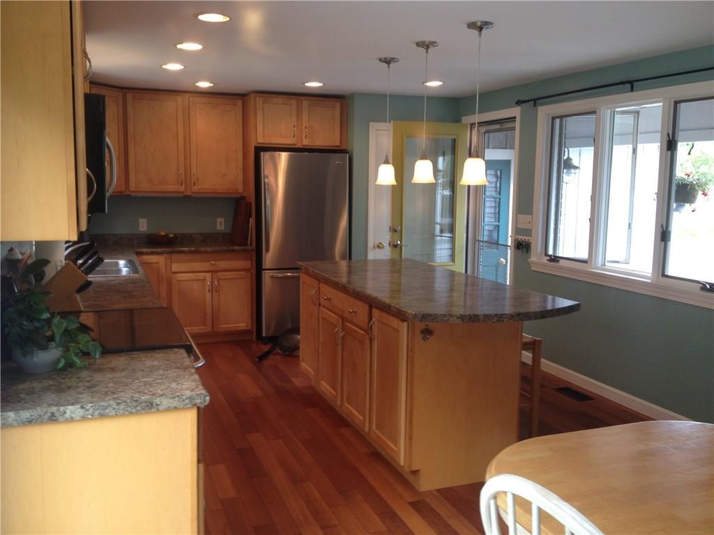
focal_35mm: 35
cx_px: 357
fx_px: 722
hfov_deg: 52.6
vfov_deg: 40.7
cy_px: 268
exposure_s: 1/40
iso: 50
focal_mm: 4.28
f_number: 2.4
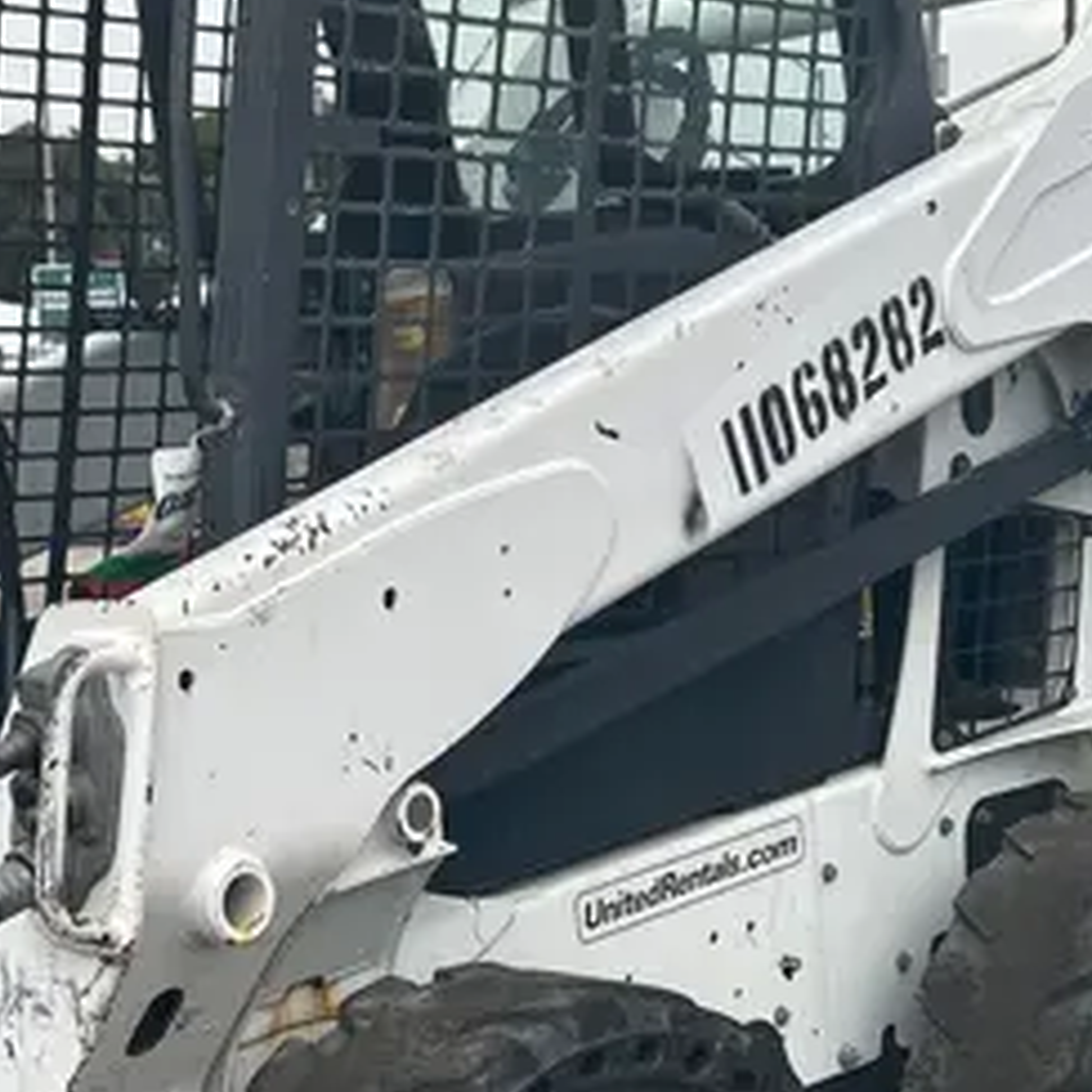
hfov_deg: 24.9
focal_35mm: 69
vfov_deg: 24.8
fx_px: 2463
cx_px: 407
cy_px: 781
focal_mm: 5.7
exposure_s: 1/827
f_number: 1.5
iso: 50
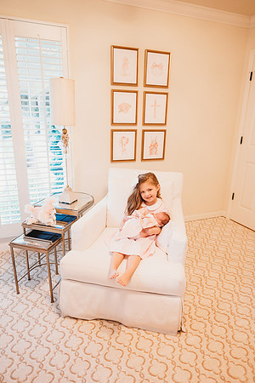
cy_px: 192
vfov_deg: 73.7
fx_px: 255
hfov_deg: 53.1
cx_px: 128
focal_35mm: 24
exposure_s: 1/160
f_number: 2.5
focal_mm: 24
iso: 800
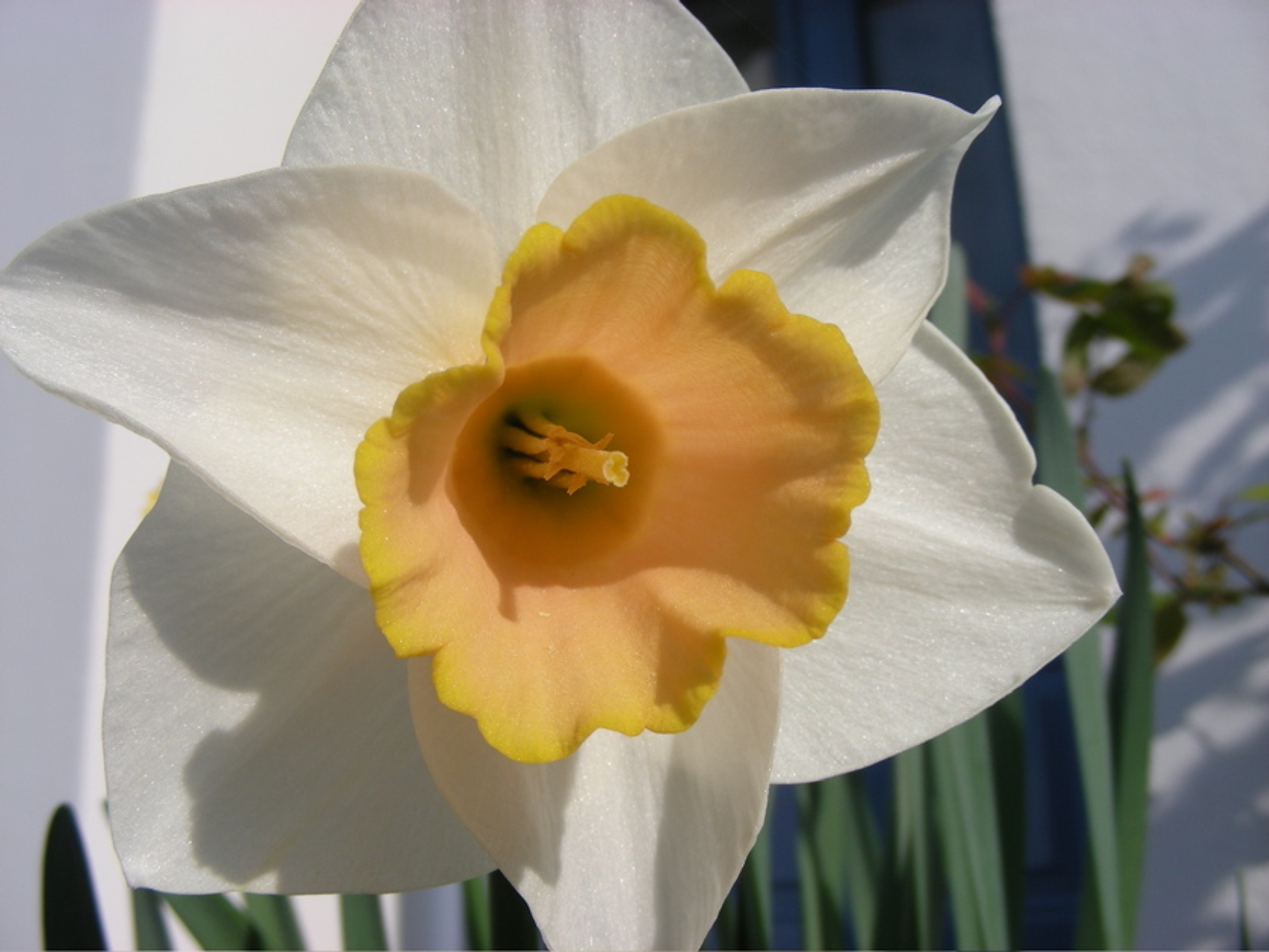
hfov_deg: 49.0
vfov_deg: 37.7
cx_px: 634
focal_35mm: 38
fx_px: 1393
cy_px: 476
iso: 50
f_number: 4
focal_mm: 6.3
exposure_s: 1/608
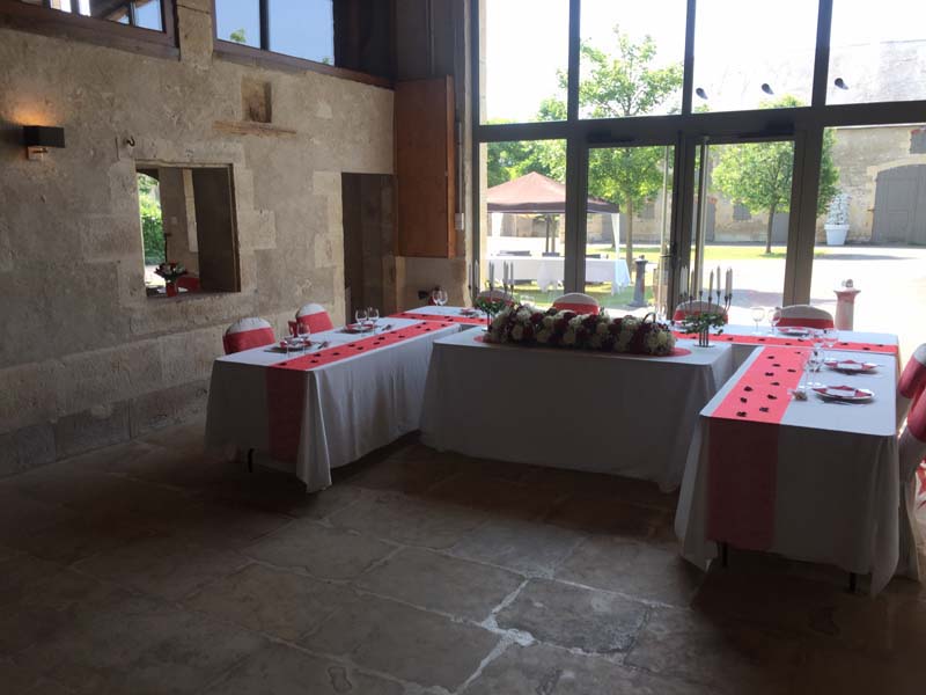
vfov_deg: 48.2
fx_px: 776
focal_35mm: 29
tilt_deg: -9.3
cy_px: 348
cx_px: 463
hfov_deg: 61.7
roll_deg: -1.3
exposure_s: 1/194
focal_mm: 4.15
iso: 32
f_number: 2.2
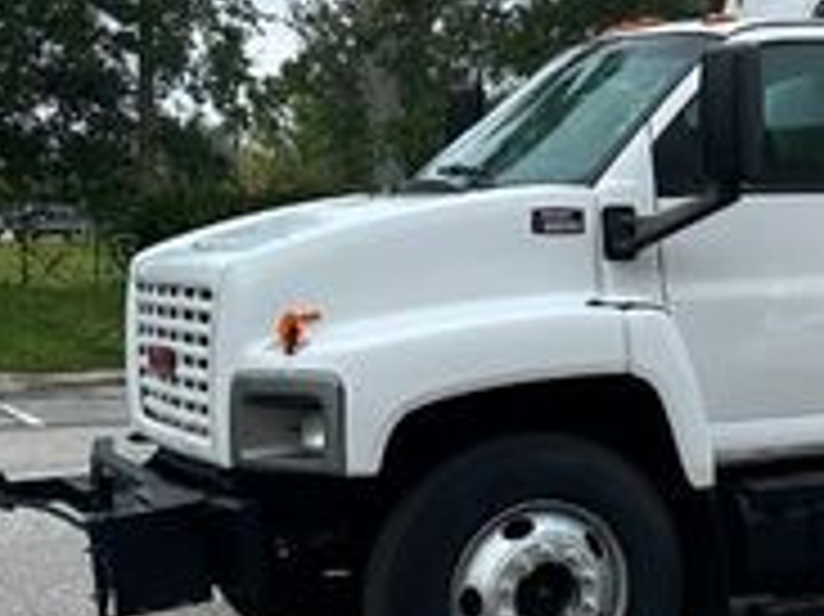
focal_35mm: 84
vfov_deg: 17.5
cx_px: 982
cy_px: 247
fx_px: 1998
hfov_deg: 21.7
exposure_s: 1/935
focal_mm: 6.86
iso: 80
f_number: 1.78
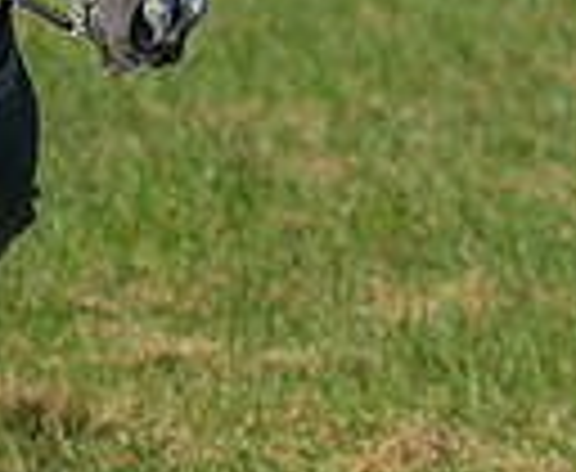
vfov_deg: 2.5
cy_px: -327
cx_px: -547
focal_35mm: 624
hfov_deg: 3.1
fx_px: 10744
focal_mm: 110
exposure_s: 1/800
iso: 200
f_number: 4
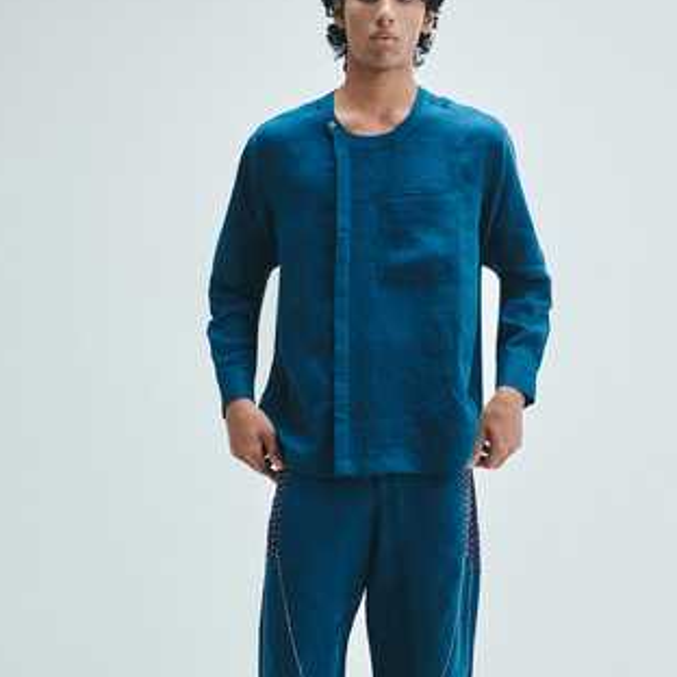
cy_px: 450
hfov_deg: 20.9
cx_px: 367
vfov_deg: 20.8
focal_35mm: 83
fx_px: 1837
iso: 400
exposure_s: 1/125
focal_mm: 58
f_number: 8
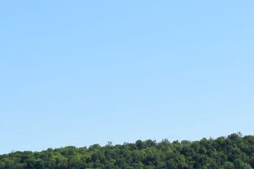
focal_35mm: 228
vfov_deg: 6.0
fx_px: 1608
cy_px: 181
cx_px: 302
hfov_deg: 8.9
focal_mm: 40
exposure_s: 1/400
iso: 200
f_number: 10
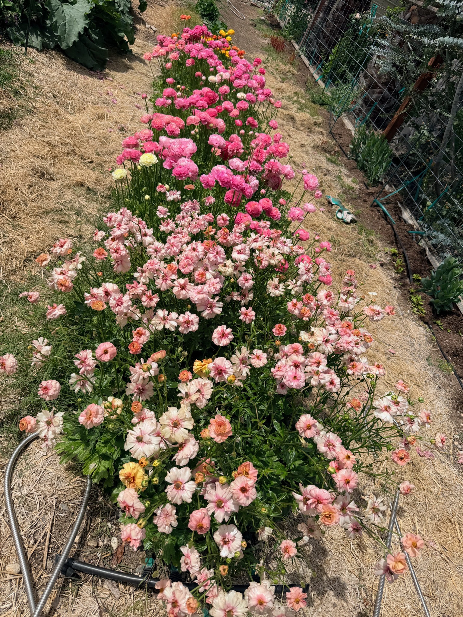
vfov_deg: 71.6
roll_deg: -31.1
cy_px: 308
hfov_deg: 56.8
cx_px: 232
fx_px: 428
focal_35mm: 24
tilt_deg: -37.7
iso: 80
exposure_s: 1/6173
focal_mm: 6.76
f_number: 1.78
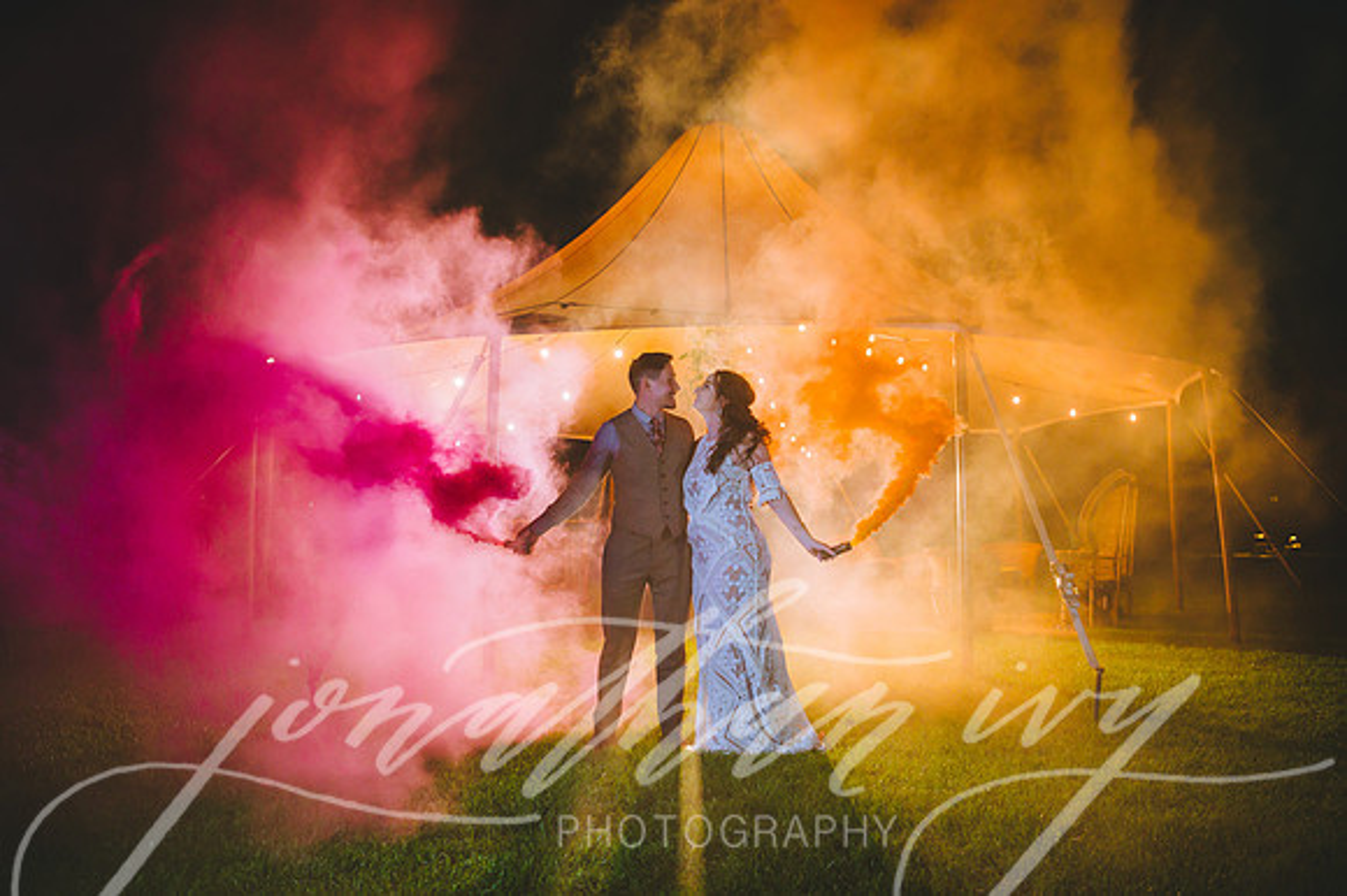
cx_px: 674
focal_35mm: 31
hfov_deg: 60.3
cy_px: 448
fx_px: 1159
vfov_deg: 42.3
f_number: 2.8
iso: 2500
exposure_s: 1/50
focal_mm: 31
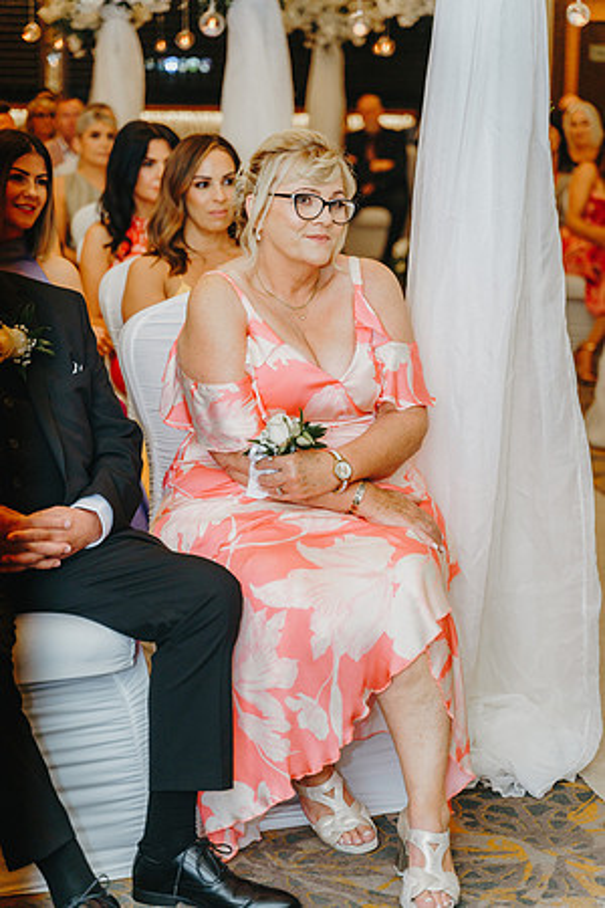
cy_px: 454
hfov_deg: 18.2
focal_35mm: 75
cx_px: 302
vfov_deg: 27.0
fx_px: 1890
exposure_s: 1/250
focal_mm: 75
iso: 1600
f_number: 3.2
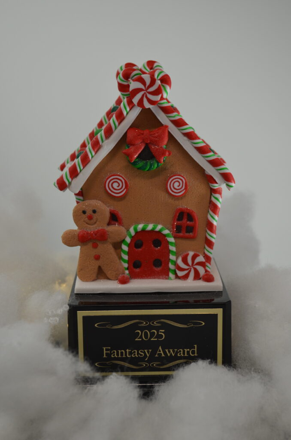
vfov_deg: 35.1
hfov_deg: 23.7
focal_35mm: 57
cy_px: 220
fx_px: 694
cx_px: 146
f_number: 5
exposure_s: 1/60
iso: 400
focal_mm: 38
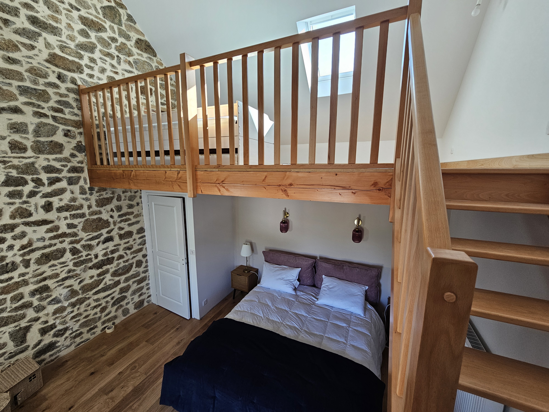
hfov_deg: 106.2
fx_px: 206
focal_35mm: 13
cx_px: 274
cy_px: 206
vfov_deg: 89.9
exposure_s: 1/50
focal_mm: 2.2
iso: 64
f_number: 2.2
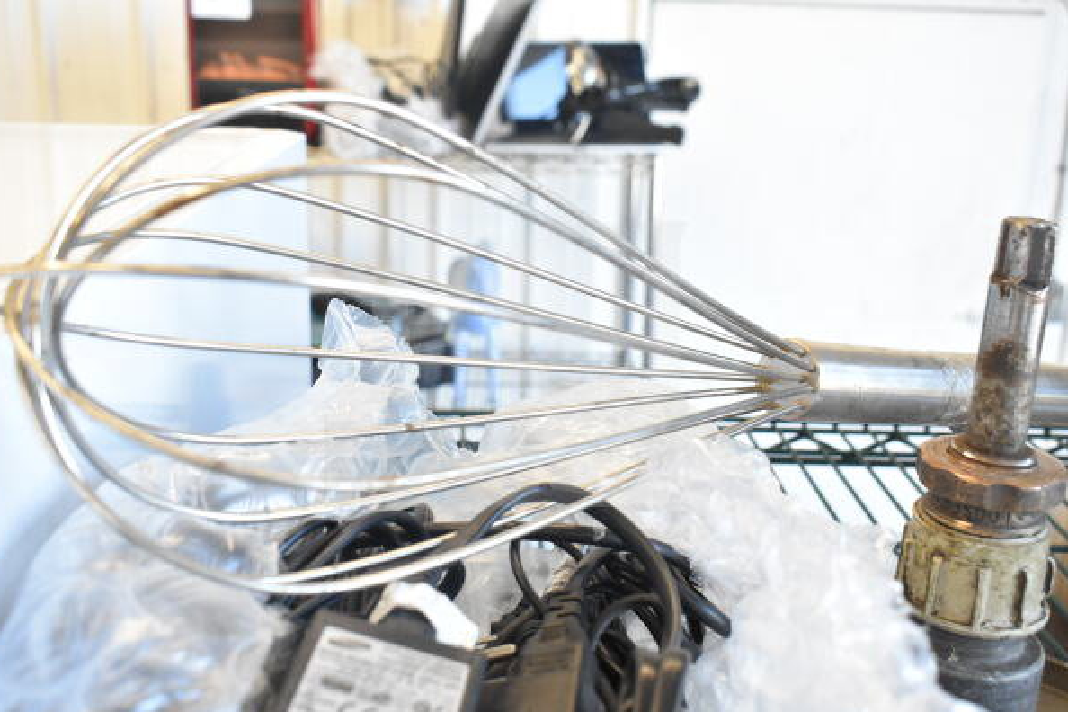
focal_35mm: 37
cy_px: 364
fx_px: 1098
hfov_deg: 51.9
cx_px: 525
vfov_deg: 35.9
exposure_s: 1/125
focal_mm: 24
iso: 1600
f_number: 5.6
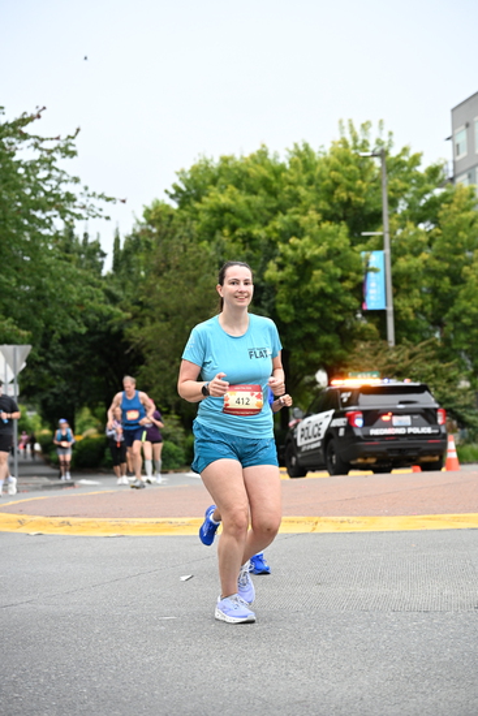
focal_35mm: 79
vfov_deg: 25.7
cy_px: 358
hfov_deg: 17.3
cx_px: 239
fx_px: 1572
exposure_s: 1/800
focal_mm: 79
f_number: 4
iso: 1600
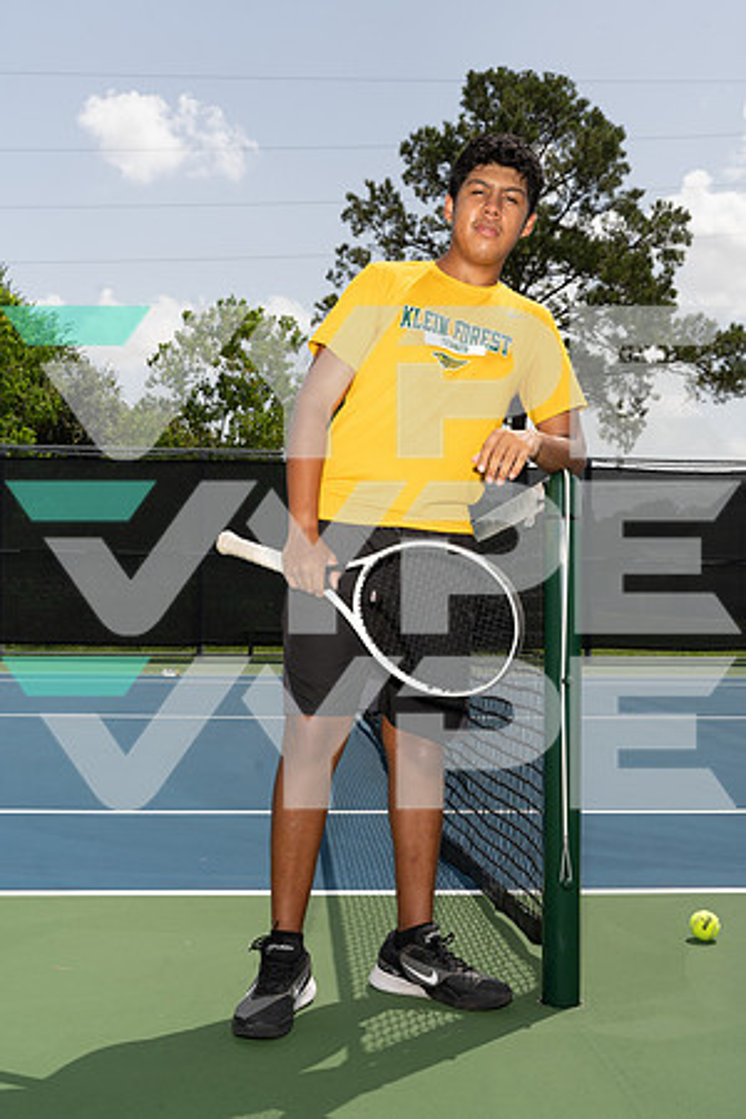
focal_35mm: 39
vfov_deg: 49.6
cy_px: 560
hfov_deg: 34.2
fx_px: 1212
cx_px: 373
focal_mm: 39
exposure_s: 1/250
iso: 100
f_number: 11
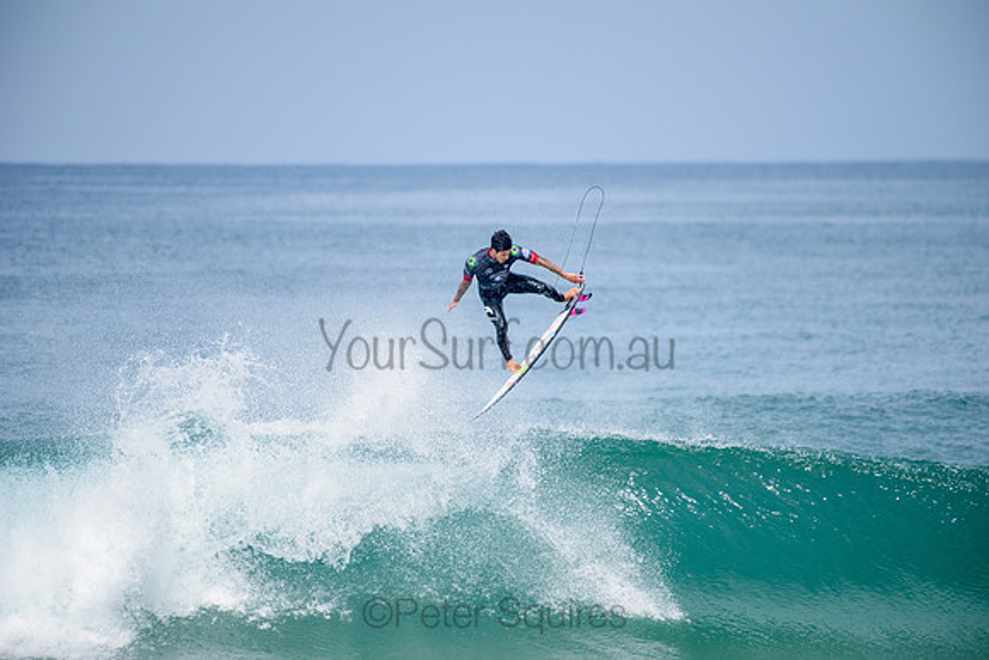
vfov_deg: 2.8
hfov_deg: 4.1
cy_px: 330
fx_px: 13739
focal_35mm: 500
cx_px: 494
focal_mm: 500
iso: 250
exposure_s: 1/2000
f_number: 5.6
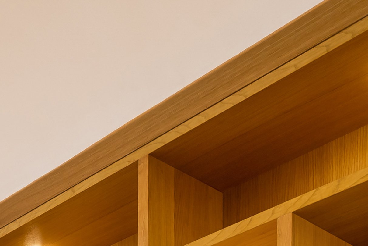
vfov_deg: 13.6
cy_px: 604
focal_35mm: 70
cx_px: -224
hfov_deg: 22.2
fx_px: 716
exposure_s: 1/25
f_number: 7.1
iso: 200
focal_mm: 14
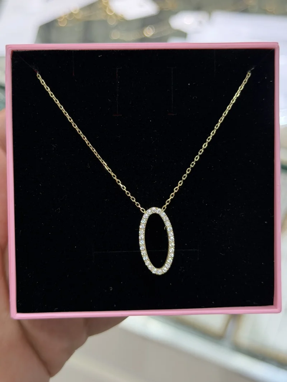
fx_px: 531
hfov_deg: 30.3
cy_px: 191
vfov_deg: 39.7
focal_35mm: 48
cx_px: 144
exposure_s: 1/224
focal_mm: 6.76
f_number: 1.78
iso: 64
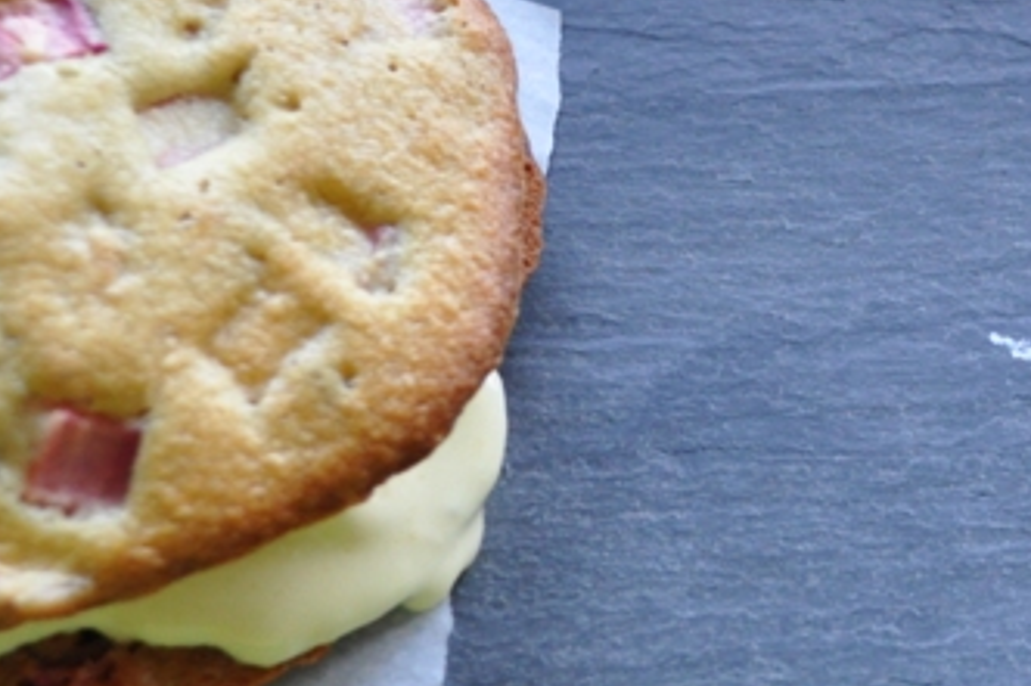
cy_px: 348
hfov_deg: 18.2
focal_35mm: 111
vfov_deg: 12.3
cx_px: 882
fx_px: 3177
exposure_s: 1/60
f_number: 4
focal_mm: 24
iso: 1000
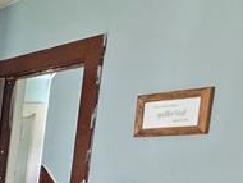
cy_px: 233
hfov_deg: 14.8
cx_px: -353
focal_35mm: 70
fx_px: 492
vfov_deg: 19.5
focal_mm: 2.2
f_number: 2.2
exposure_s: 1/60
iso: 800
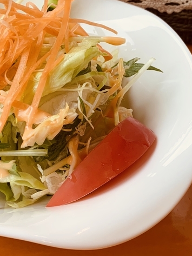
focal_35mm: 66
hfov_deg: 22.3
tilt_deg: -51.3
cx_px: 107
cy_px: 135
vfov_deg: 29.4
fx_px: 488
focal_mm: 4.25
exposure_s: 1/121
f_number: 1.8
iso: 40
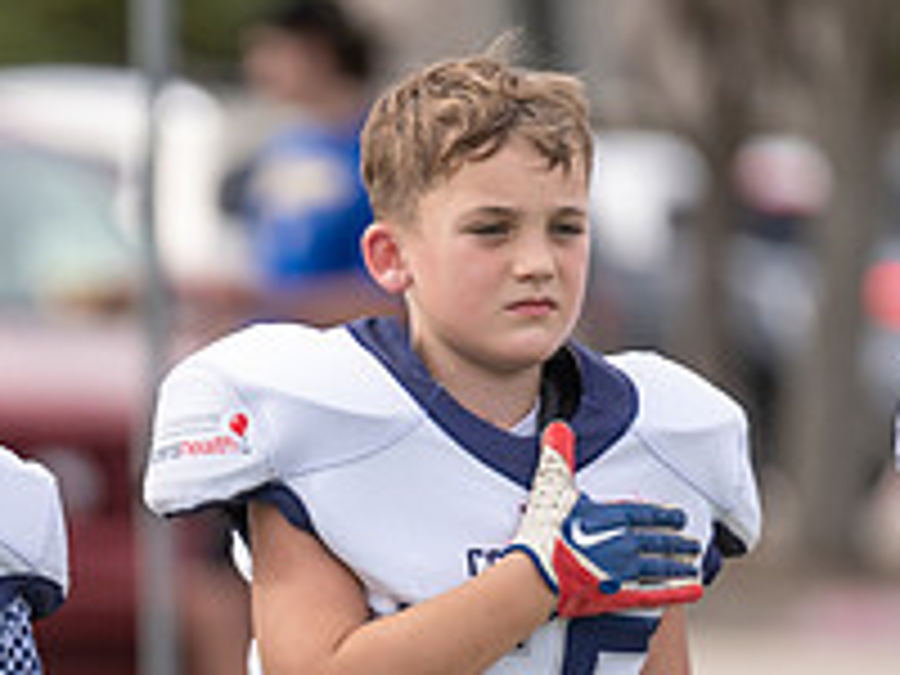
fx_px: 14482
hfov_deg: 3.6
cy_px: 682
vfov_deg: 2.7
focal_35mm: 557
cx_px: -144
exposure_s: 1/1250
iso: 160
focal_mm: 200
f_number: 2.8
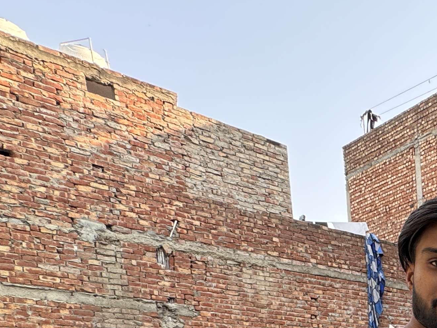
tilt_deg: -4.9
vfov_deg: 26.8
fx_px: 543
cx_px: 611
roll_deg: +2.4
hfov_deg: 30.6
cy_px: 456
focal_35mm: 43
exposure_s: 1/207
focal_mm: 2.22
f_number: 2.2
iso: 40
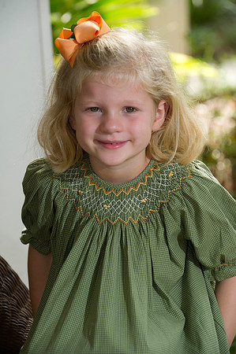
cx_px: 118
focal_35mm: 125
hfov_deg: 10.9
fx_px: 1232
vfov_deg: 16.4
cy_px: 177
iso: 320
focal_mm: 125
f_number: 5
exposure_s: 1/160
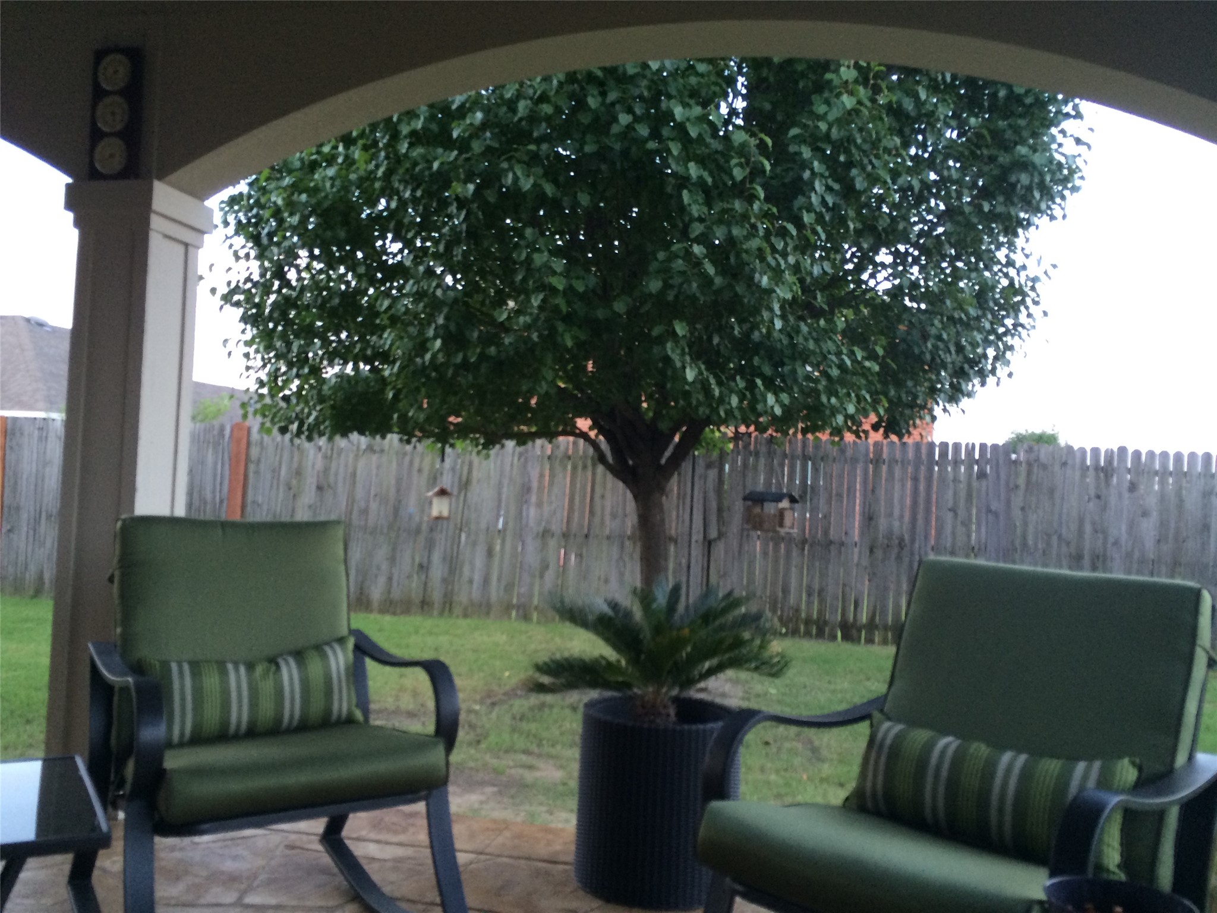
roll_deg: -2.4
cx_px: 608
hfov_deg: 61.7
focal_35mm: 29
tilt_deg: +0.8
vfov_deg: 48.2
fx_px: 1020
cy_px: 456
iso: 125
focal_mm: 4.15
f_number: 2.2
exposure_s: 1/30
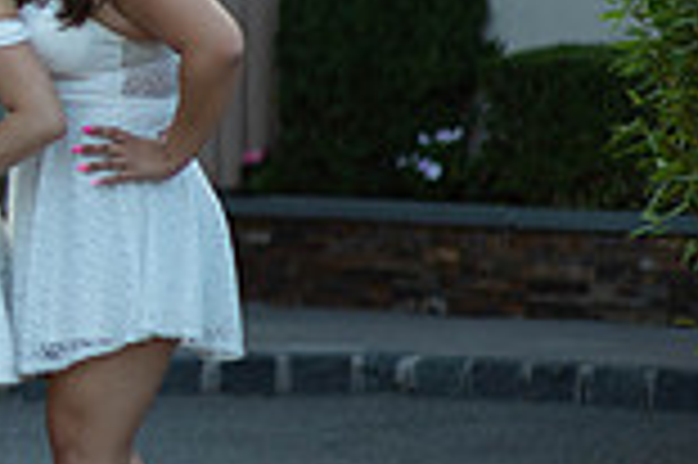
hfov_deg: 6.3
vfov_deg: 4.3
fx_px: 6159
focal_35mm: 318
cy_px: 36
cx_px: -585
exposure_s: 1/1000
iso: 250
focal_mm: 85
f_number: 2
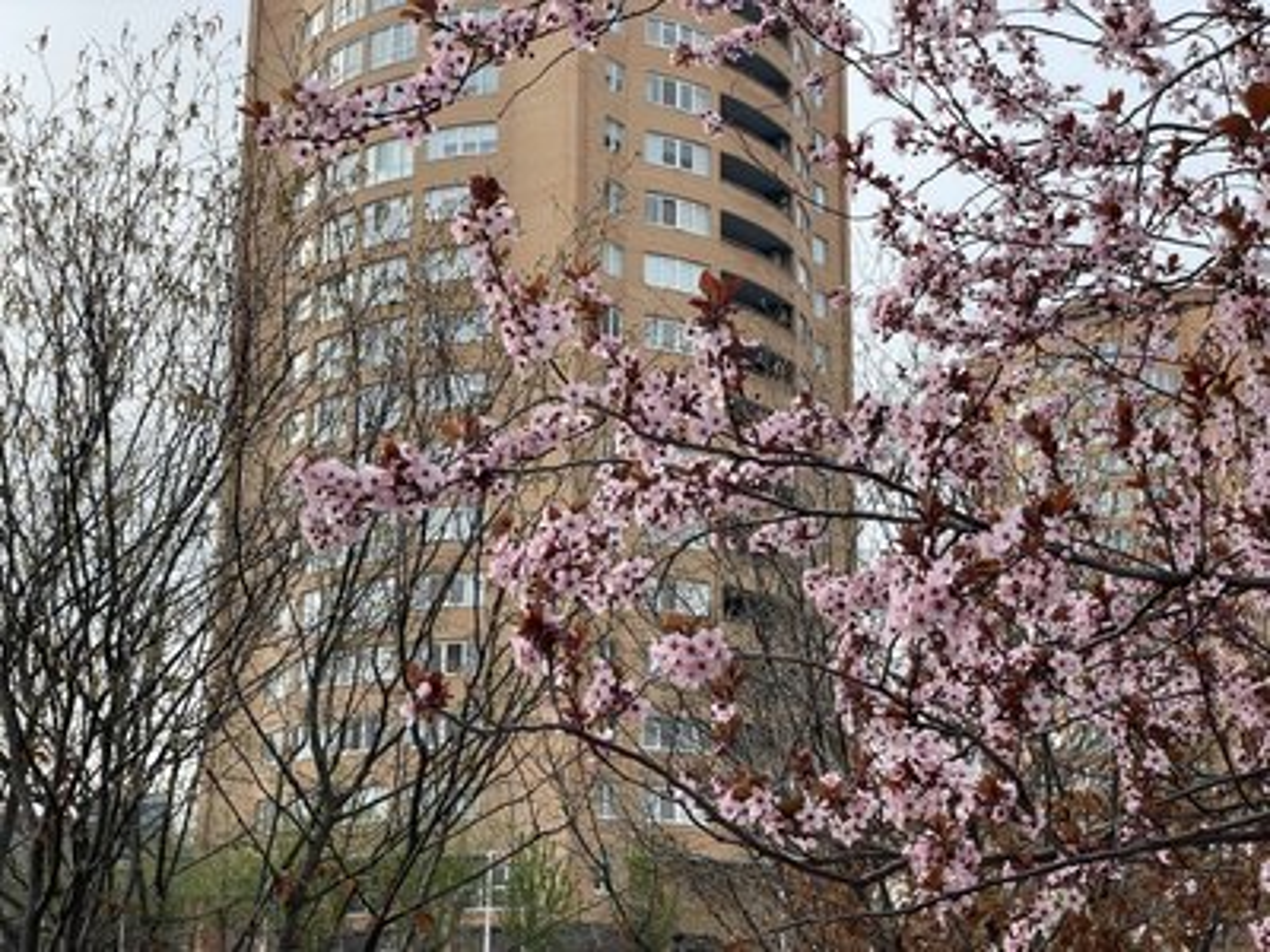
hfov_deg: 36.8
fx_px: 1908
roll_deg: -0.2
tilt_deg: +16.2
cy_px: 476
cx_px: 635
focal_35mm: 52
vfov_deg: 28.0
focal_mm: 6
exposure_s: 1/480
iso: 25
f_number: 2
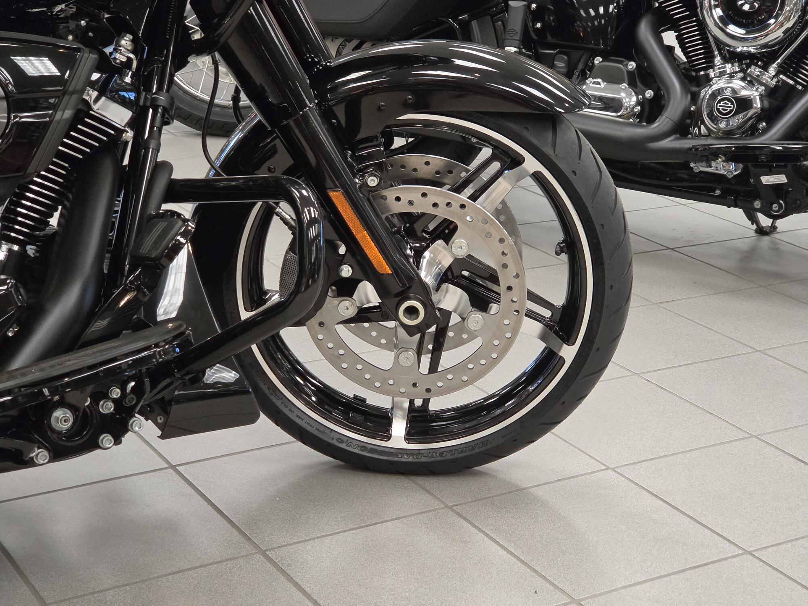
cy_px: 303
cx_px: 404
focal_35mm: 69
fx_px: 1611
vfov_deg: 21.3
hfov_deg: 28.2
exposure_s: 1/120
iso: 500
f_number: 2.4
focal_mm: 7
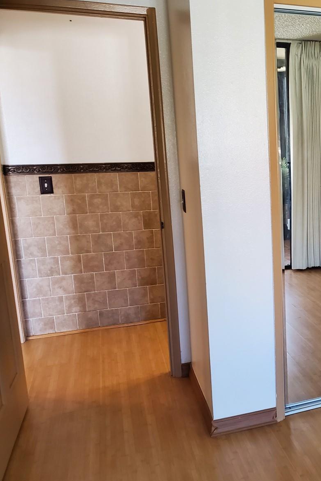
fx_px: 495
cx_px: 322
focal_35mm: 37
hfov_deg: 32.9
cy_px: 240
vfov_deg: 51.9
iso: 250
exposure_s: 1/59
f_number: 1.5
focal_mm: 4.3
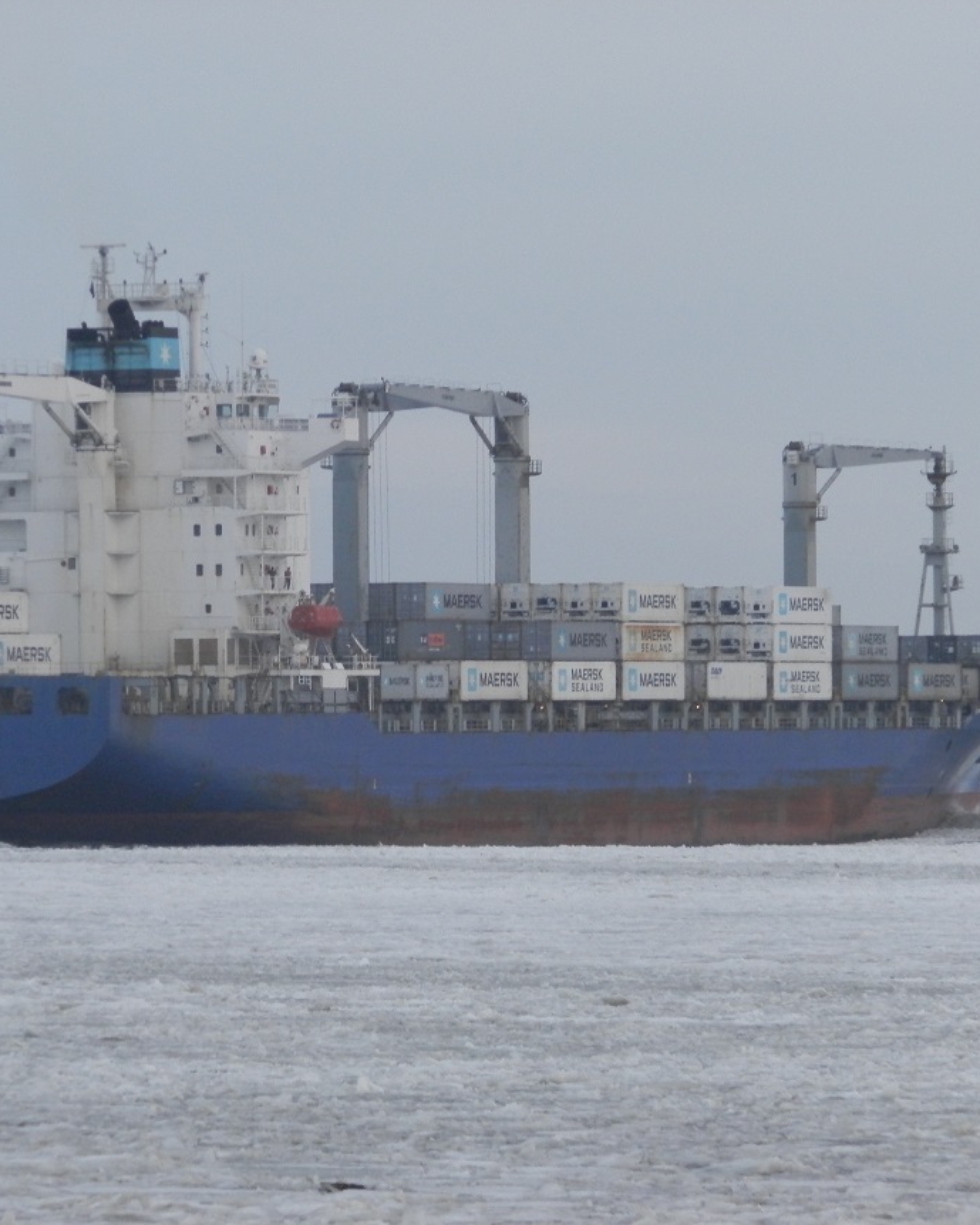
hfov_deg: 4.2
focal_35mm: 367
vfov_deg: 5.3
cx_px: 383
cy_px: 612
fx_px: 13303
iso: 200
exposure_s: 1/100
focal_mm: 50.2
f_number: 5.6
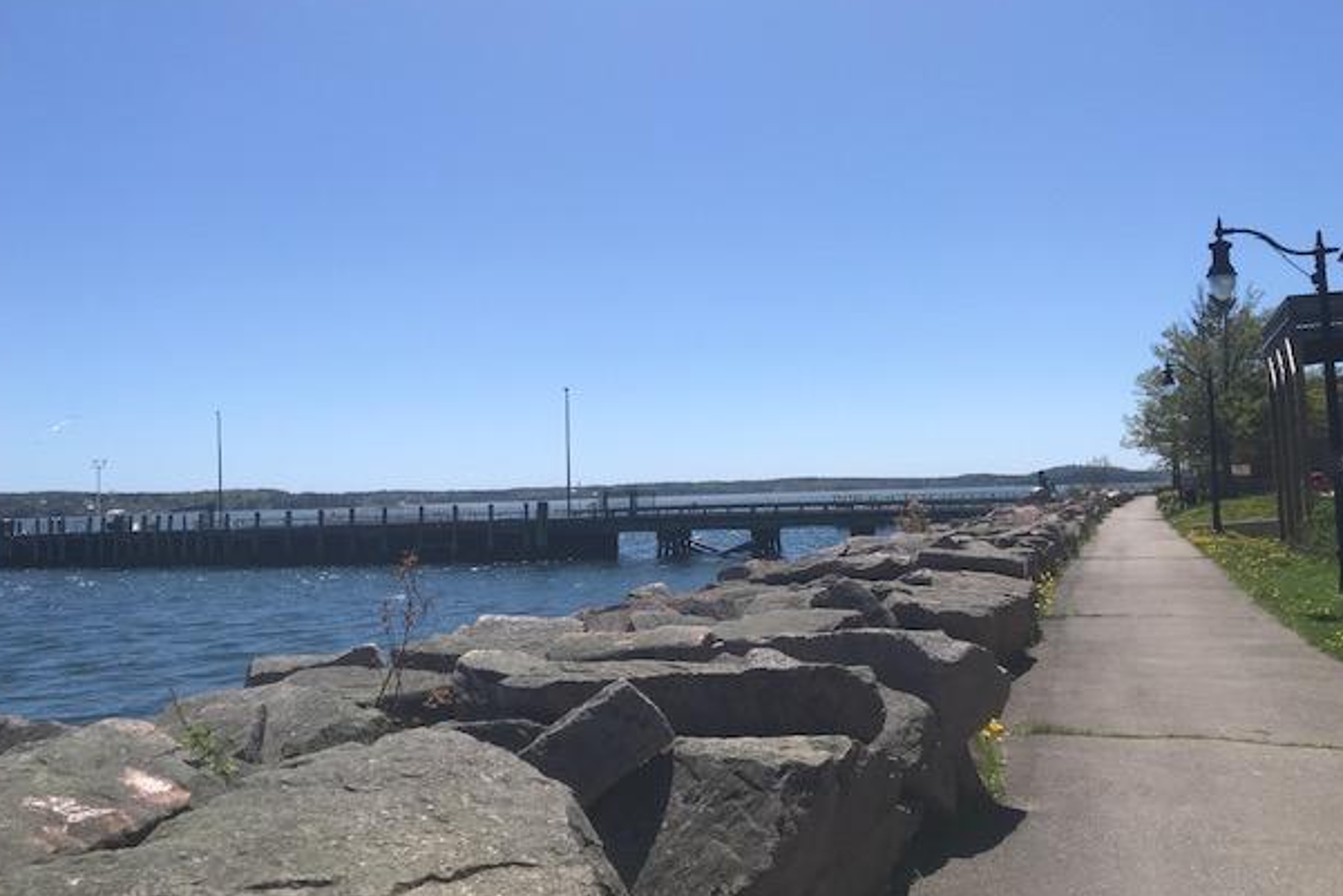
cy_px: 438
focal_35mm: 31
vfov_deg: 42.3
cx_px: 690
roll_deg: +1.9
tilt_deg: +4.0
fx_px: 1157
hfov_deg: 60.3
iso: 20
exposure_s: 1/3690
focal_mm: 3.99
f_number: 1.8
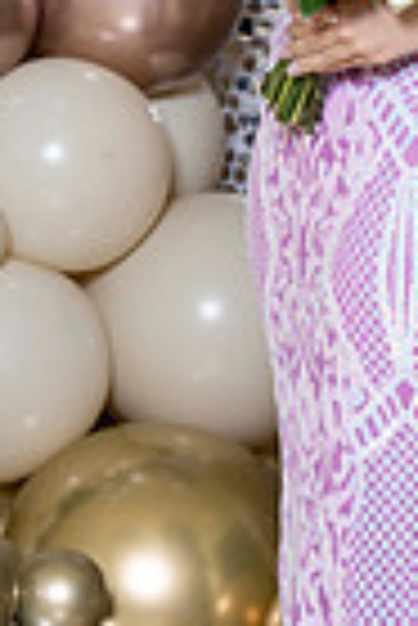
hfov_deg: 4.4
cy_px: -306
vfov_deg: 6.5
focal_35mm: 314
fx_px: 5455
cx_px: 580
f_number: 5.6
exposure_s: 1/200
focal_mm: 97
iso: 250
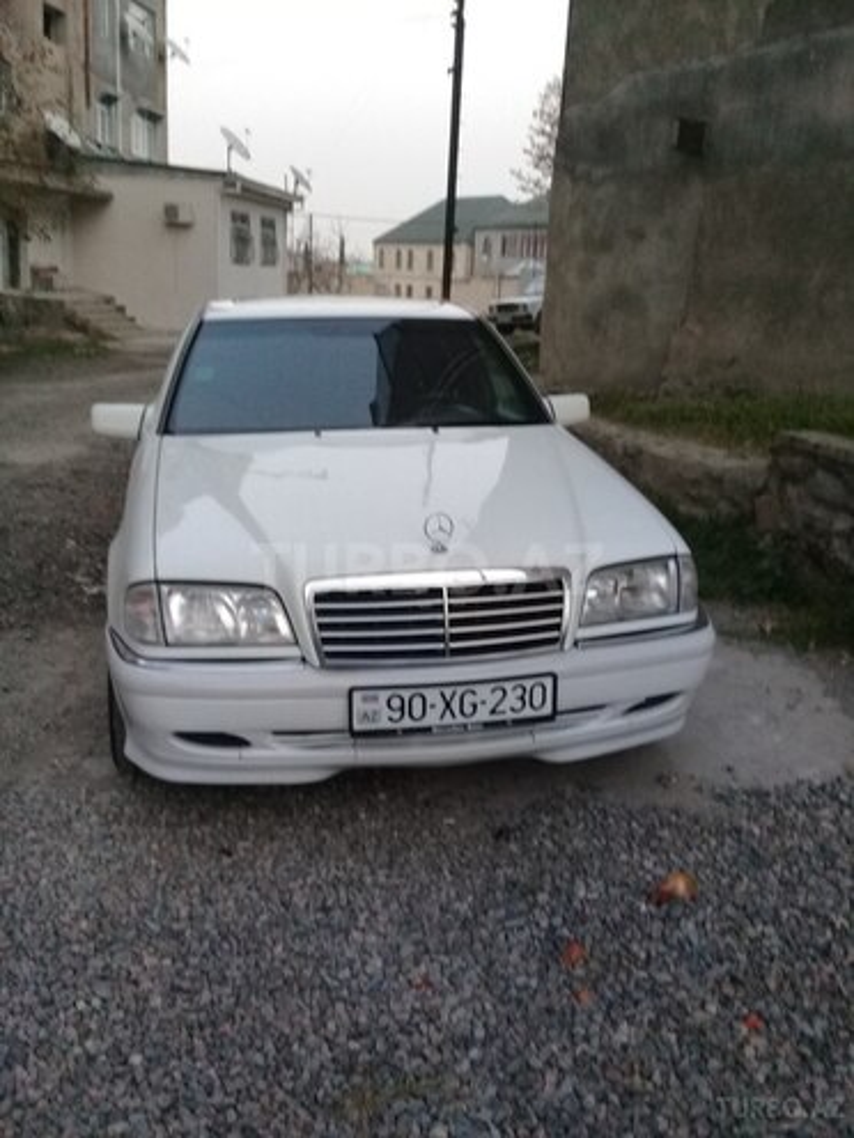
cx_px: 427
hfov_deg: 45.4
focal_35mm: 31
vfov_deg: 58.4
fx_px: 1020
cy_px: 569
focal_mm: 3.3
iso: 100
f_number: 2.2
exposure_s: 1/33
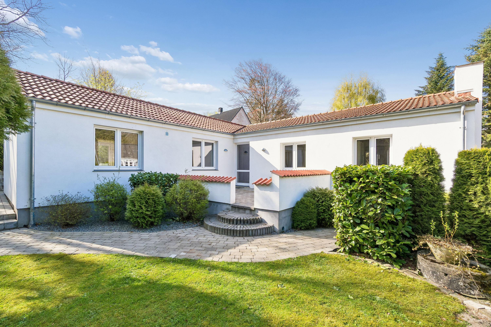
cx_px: 246
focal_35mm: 15
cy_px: 164
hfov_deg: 100.4
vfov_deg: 77.3
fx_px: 205
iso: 200
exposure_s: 1/160
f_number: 8
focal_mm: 10
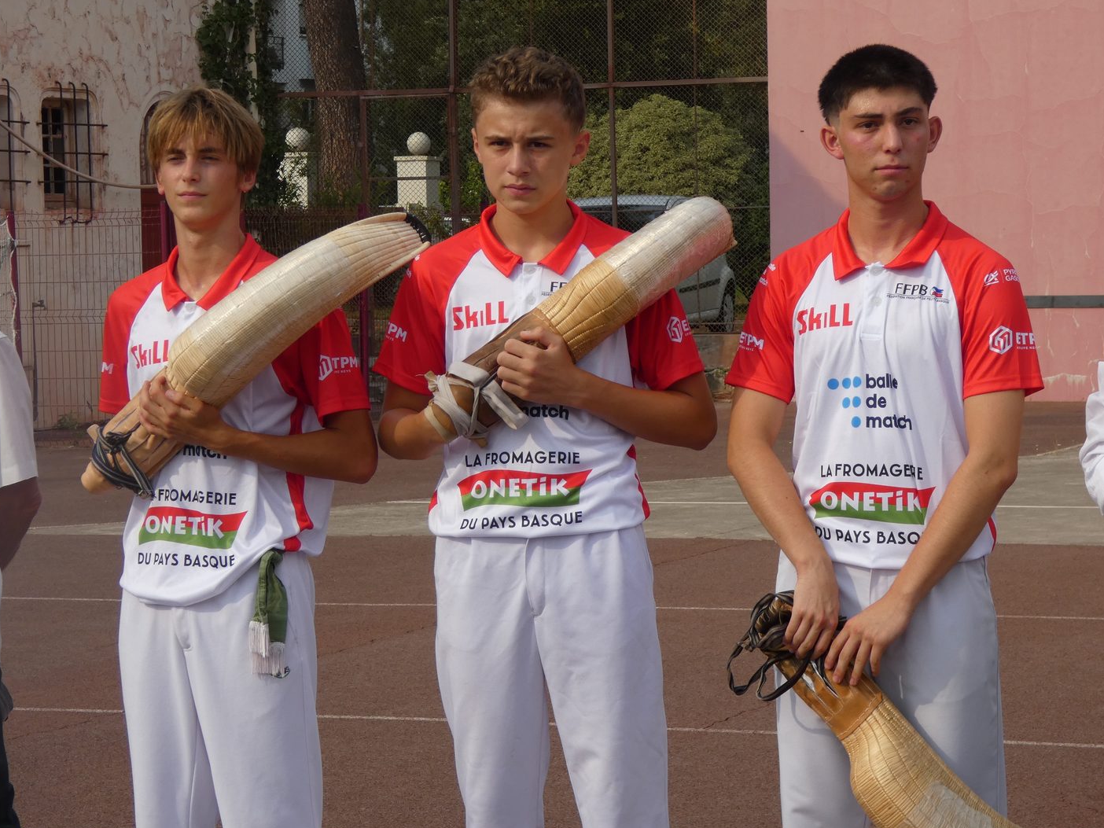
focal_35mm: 106
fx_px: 3381
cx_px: 554
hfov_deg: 18.5
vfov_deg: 14.0
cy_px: 377
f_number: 4.7
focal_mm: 16.6
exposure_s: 1/640
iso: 80
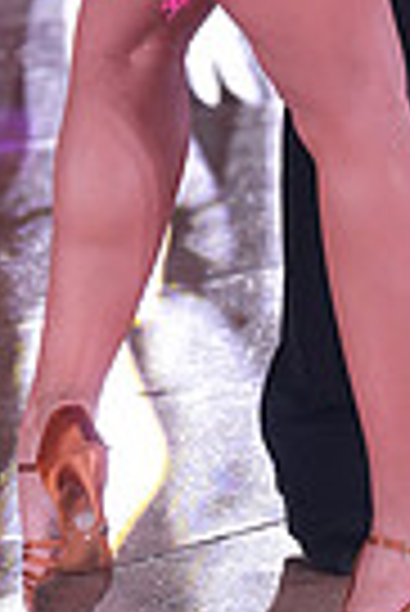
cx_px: 466
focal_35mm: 427
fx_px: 7276
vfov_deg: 4.8
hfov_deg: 3.2
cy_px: -410
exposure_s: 1/400
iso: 1000
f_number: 3.5
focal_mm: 100
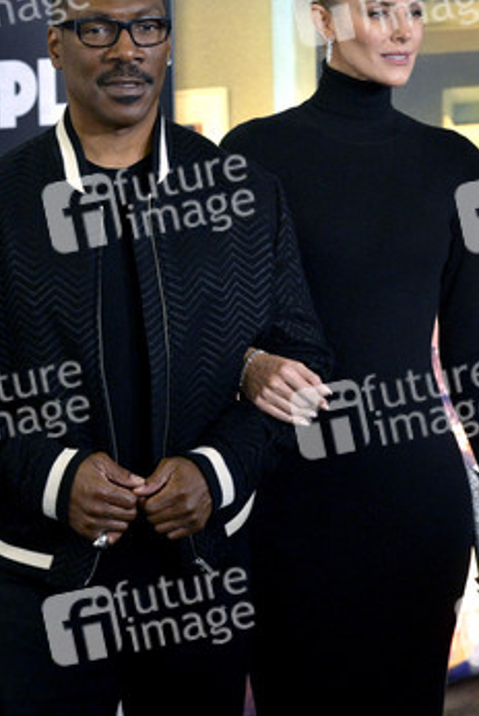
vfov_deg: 18.1
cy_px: 307
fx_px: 2251
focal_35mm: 113
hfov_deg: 12.1
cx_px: 210
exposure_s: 1/250
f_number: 6.3
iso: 3200
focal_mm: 98
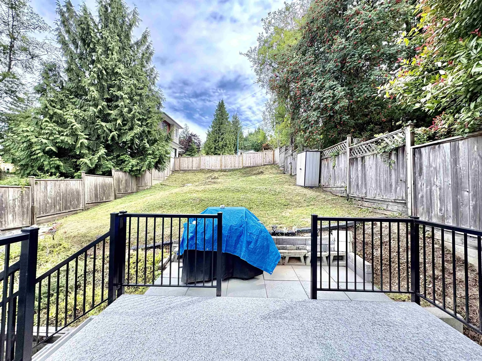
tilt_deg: +1.5
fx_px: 195
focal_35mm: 14
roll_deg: -0.3
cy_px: 180
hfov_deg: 102.1
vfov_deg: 85.7
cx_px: 241
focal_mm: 2.22
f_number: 2.2
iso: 64
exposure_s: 1/720
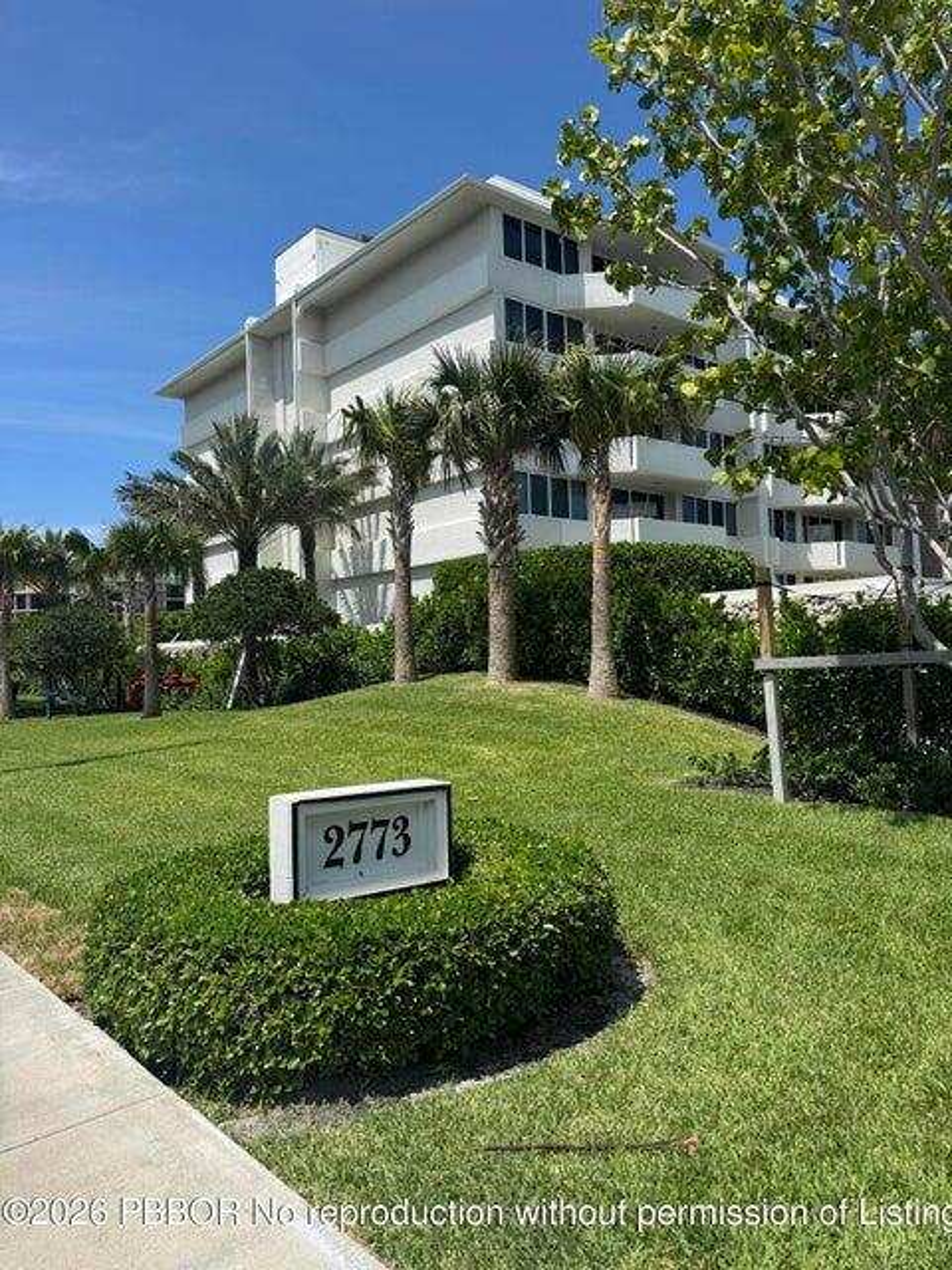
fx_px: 880
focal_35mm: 24
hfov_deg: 56.8
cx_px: 476
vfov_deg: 71.6
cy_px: 635
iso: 80
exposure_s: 1/4950
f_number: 1.78
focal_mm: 6.76
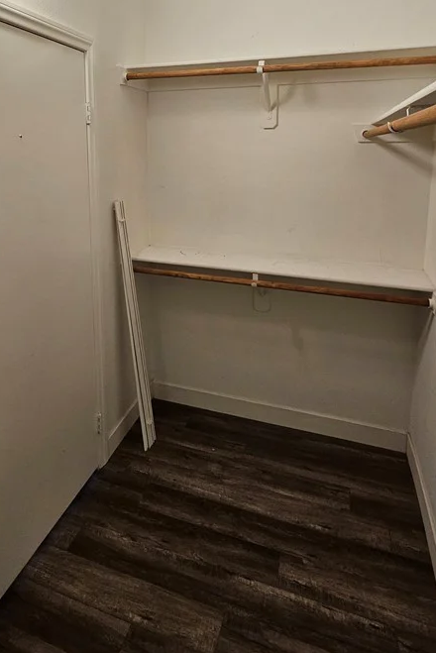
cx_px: 179
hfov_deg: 59.2
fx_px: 381
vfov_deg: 77.9
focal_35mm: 21
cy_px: 205
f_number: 2.2
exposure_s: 1/100
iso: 200
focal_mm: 2.2
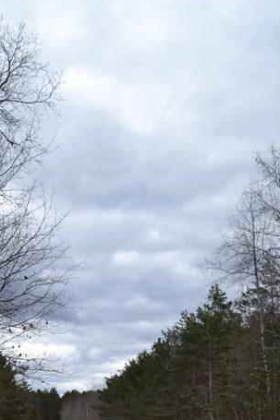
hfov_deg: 23.3
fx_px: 665
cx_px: 43
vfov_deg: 32.0
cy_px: 431
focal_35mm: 57
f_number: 4.5
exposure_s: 1/200
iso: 100
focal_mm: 18
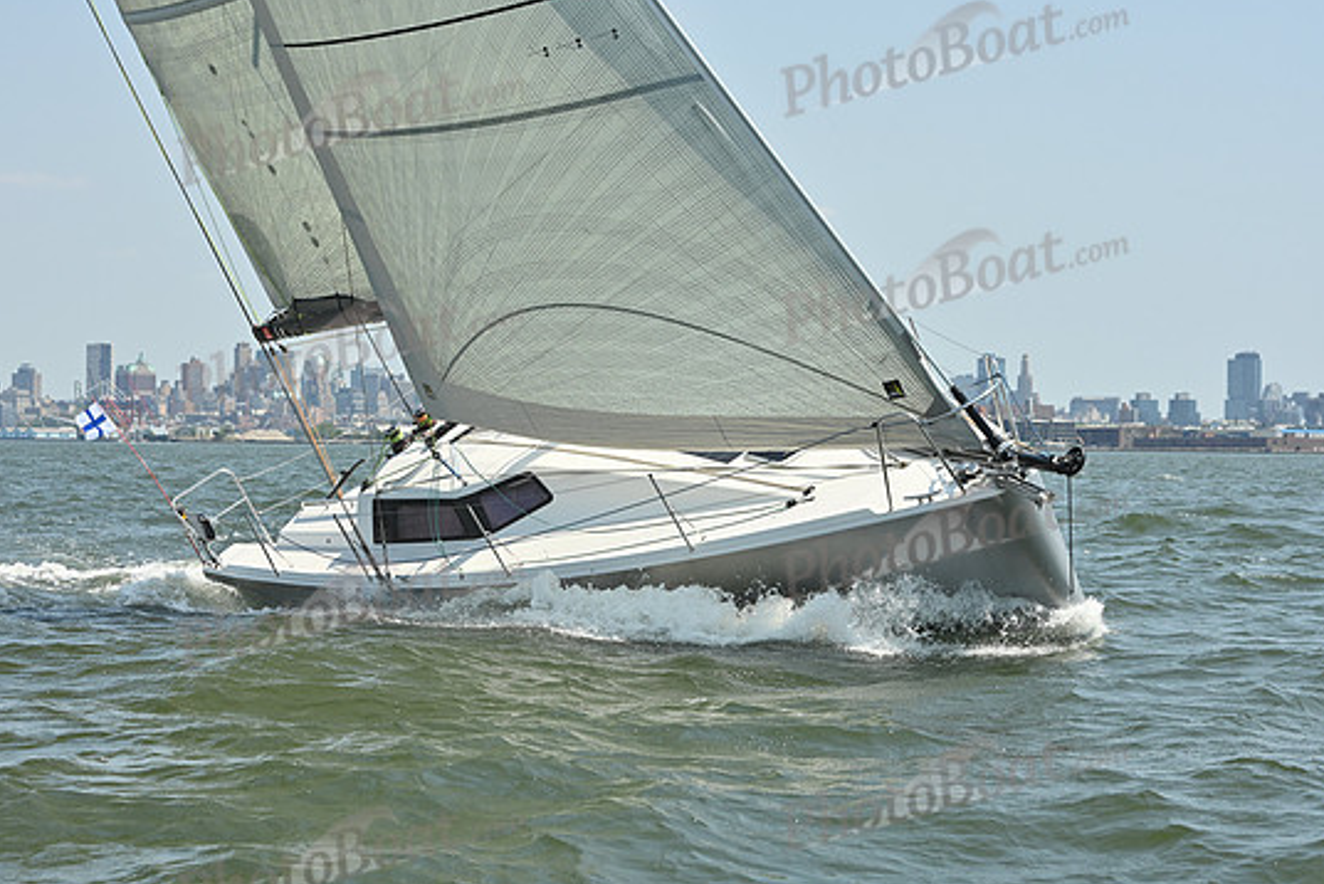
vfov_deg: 14.9
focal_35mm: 92
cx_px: 655
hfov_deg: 22.1
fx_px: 3385
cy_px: 443
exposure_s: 1/1250
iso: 320
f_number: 9
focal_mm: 85
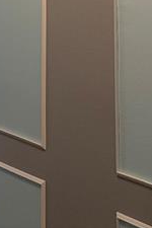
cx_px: 70
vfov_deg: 14.9
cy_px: -157
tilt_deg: +6.5
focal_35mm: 123
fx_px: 779
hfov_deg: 11.1
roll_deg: -0.9
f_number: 1.6
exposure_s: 1/120
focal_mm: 5.96
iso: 125
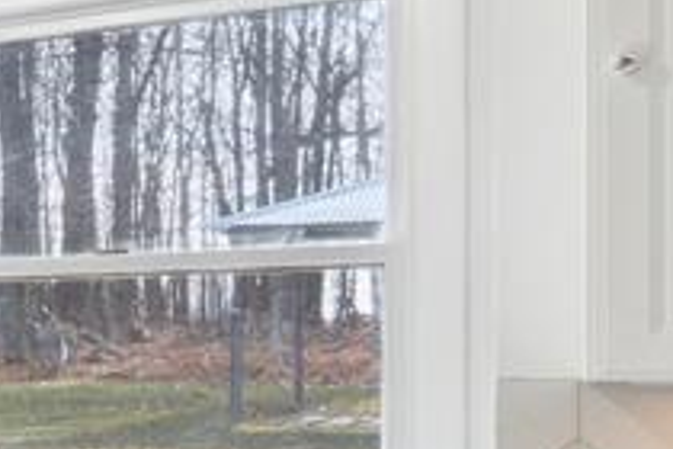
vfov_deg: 18.4
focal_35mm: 73
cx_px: -590
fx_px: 1365
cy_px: 401
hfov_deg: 19.4
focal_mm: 10
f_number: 8
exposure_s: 1/40
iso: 400
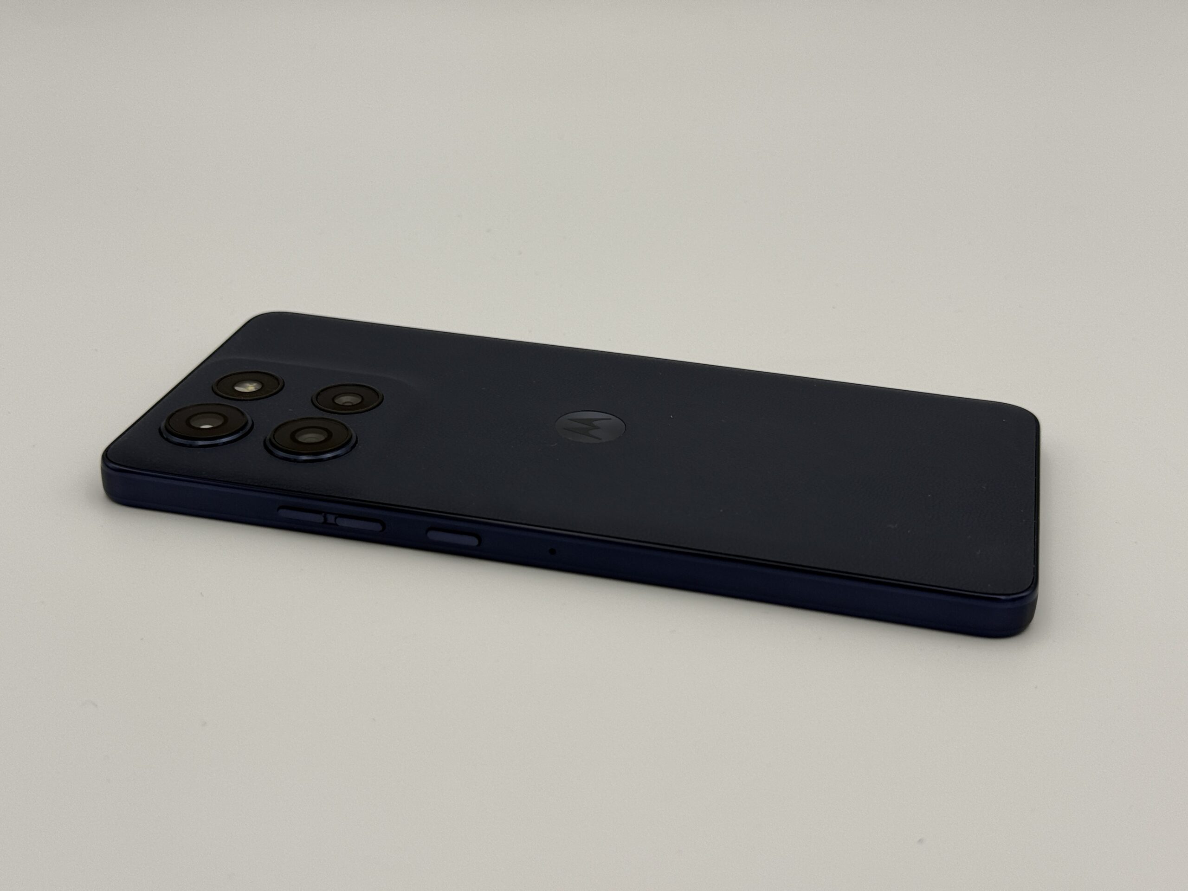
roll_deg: -2.1
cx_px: 594
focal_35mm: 48
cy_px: 446
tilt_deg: -26.6
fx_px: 1647
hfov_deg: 39.7
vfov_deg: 30.3
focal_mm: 6.76
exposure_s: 1/1041
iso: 64
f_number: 1.78
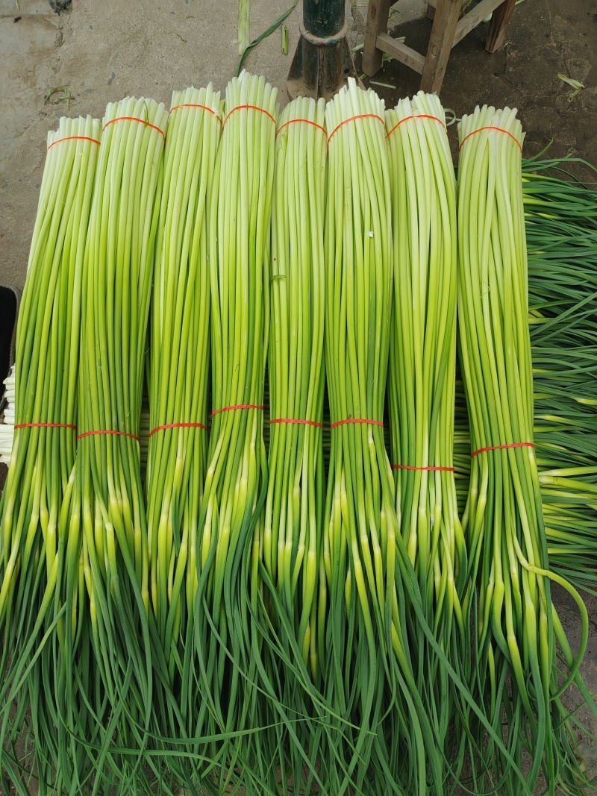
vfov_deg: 73.9
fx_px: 529
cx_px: 298
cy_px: 398
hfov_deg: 58.9
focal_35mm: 23
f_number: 1.8
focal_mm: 5.25
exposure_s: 1/320
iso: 50
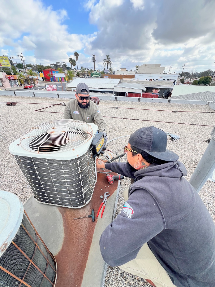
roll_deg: -1.2
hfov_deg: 89.9
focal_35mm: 13
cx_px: 108
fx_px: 108
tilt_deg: -29.2
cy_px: 144
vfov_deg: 106.2
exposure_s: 1/418
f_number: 1.8
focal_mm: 1.57
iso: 32
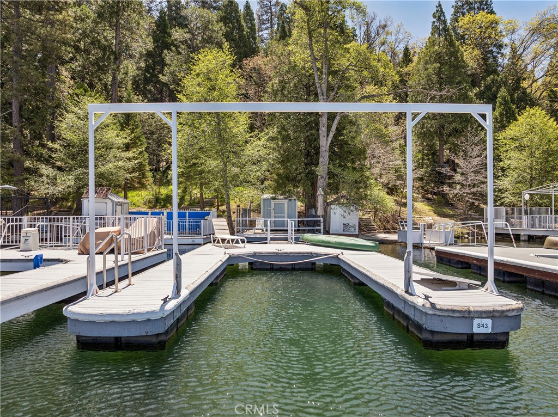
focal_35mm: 24
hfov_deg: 71.6
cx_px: 279
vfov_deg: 56.7
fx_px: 387
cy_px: 208
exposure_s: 1/50
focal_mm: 12.3
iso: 110
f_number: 2.8
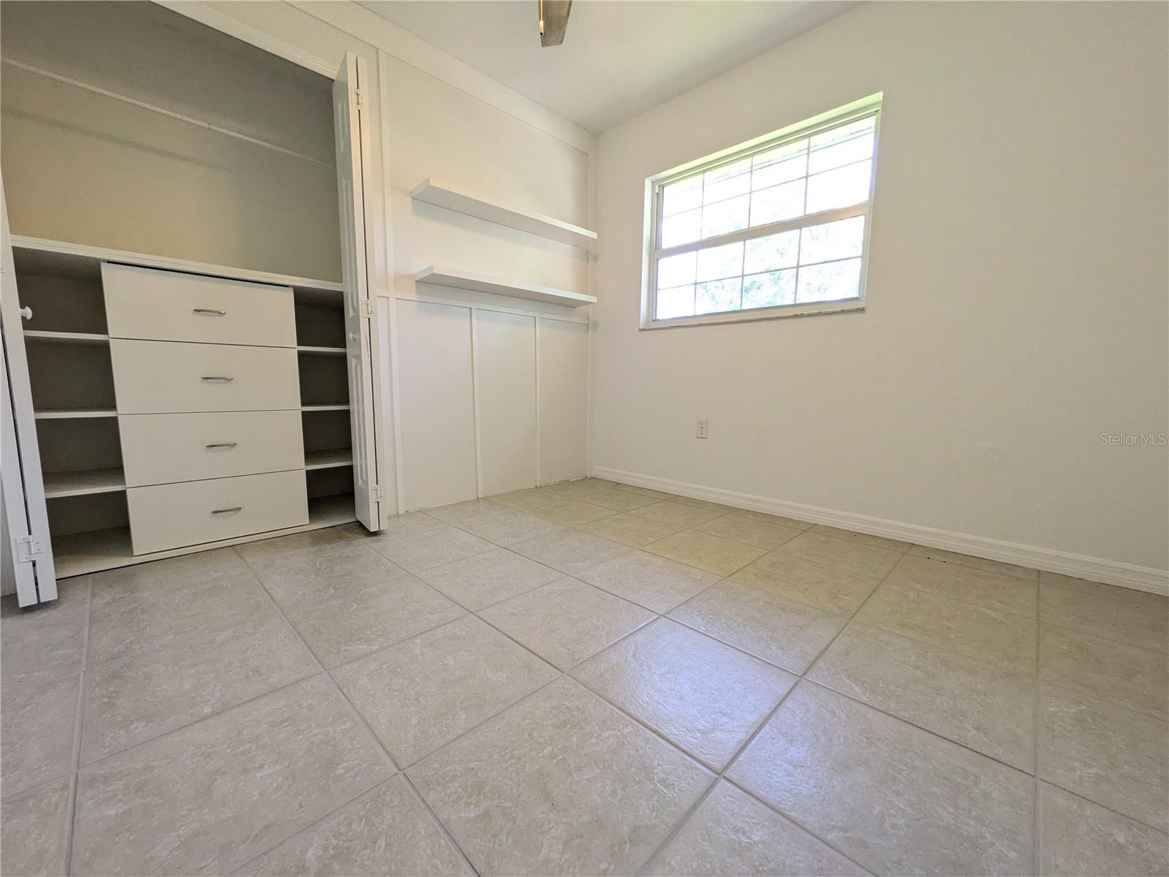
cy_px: 438
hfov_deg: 102.1
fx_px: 473
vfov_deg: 85.7
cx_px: 584
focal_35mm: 14
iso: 176
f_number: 2.2
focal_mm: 1.83
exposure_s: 1/60
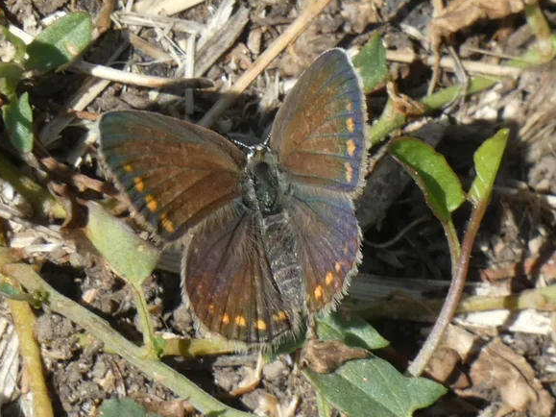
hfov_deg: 5.0
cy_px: 209
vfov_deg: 3.7
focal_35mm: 400
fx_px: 6423
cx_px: 250
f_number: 5.6
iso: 80
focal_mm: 64.9
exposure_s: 1/125
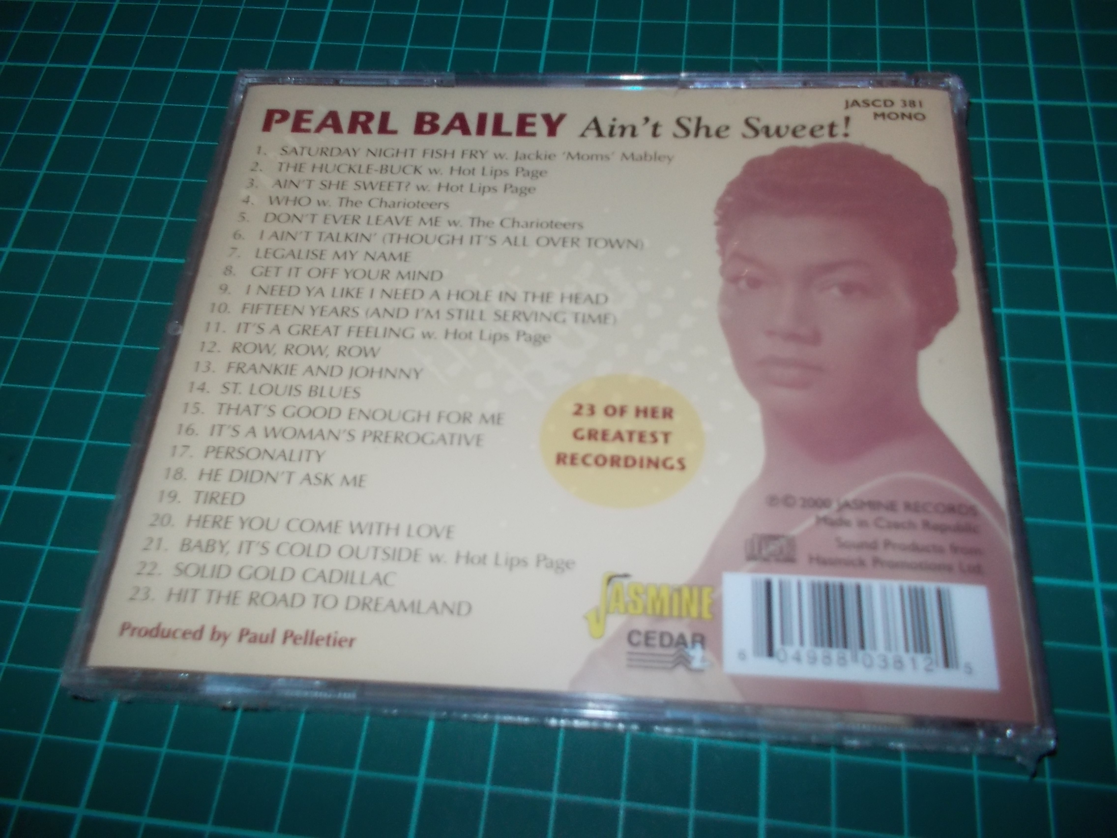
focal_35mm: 29
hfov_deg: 61.7
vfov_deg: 48.2
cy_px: 419
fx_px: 936
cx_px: 558
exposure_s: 1/30
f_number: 3.3
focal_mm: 4.1
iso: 200
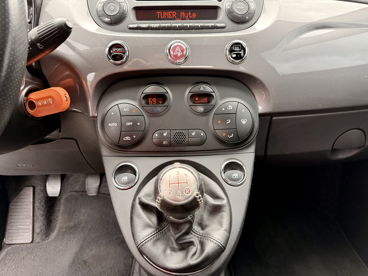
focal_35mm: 24
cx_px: 184
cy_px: 138
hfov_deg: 71.6
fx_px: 255
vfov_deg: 56.8
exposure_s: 1/121
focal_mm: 6.76
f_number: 1.78
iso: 160
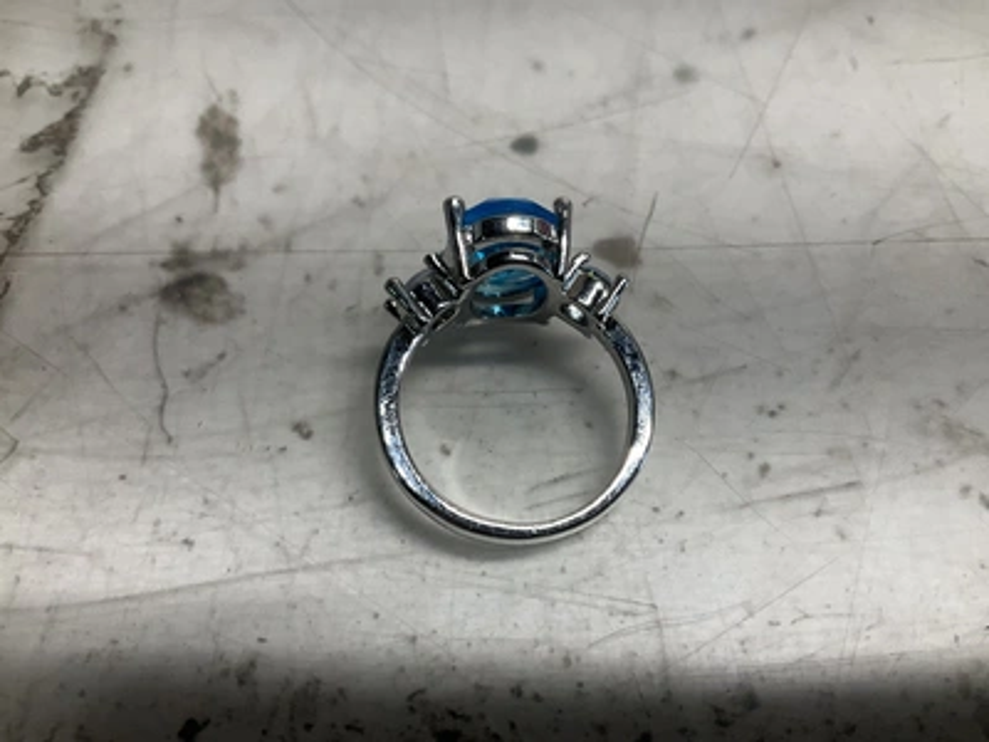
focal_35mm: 29
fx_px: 829
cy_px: 371
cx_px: 494
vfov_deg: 48.2
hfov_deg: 61.7
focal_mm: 3
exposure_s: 1/120
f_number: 1.8
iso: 50
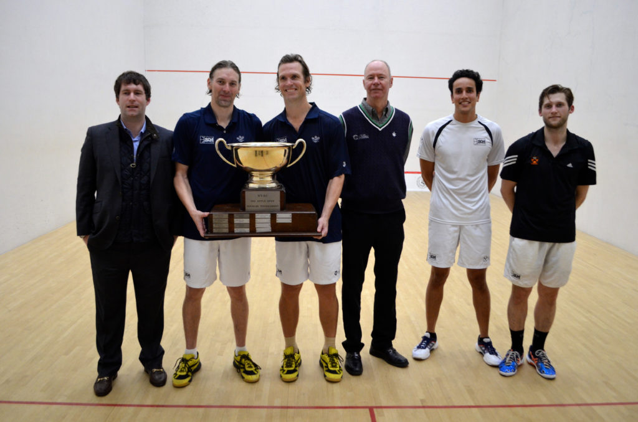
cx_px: 319
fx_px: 531
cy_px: 211
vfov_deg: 43.4
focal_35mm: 30
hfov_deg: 62.0
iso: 1600
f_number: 3.8
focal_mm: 20
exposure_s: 1/160
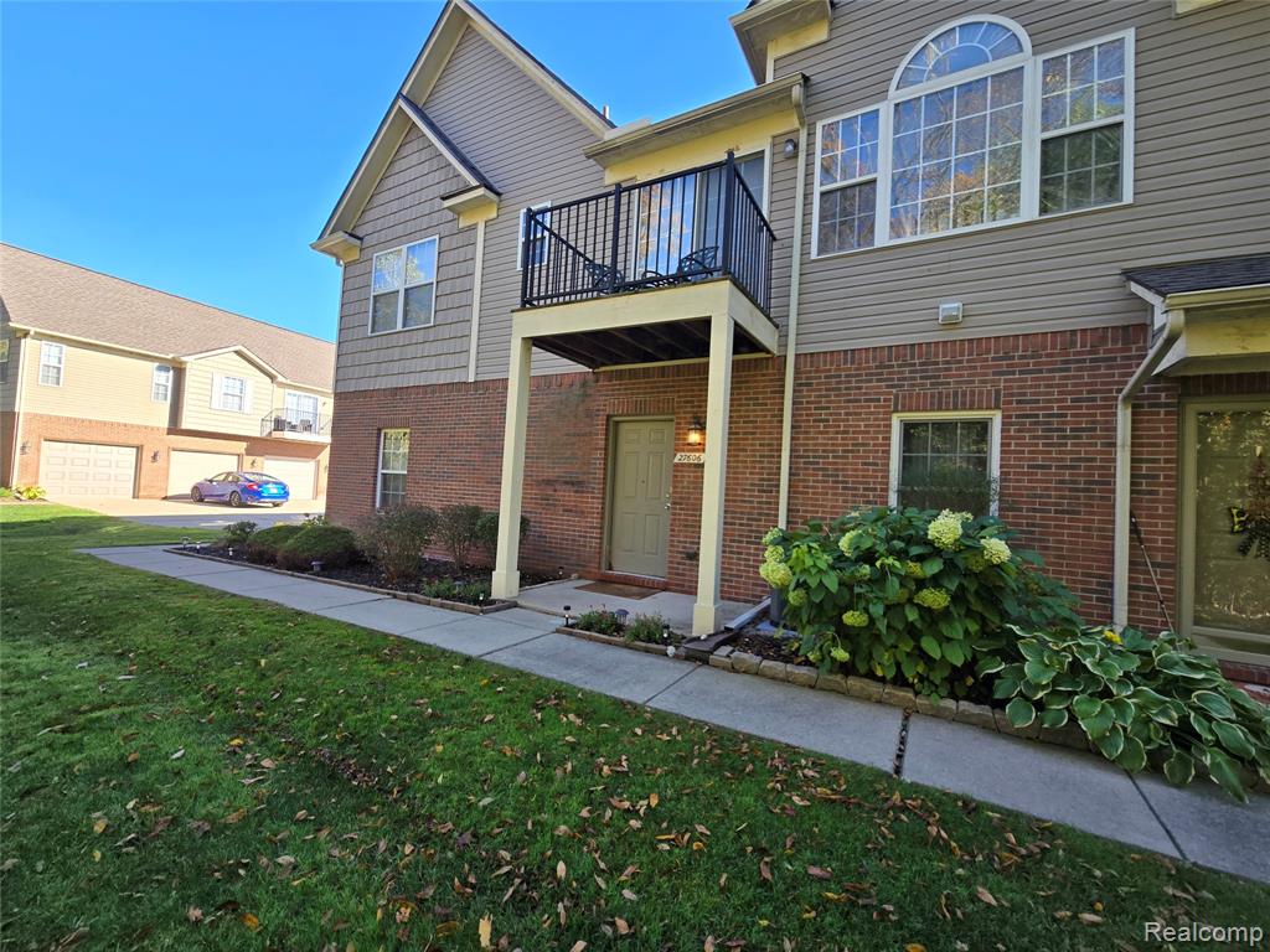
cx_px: 635
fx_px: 477
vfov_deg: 89.9
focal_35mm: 13
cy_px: 476
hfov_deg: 106.2
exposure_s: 1/340
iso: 50
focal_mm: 2.2
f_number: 2.2
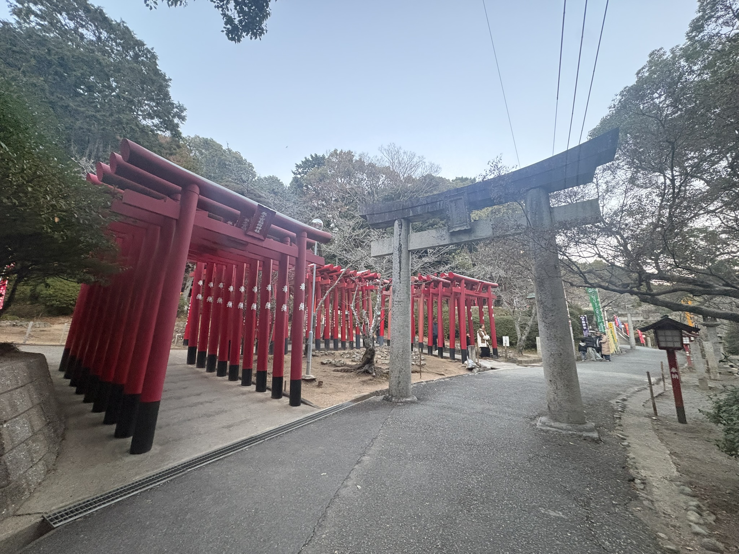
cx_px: 370
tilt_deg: +13.2
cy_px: 277
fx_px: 299
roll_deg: -0.8
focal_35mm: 14
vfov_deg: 85.7
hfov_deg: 102.1
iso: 640
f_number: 2.2
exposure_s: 1/40
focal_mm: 2.22
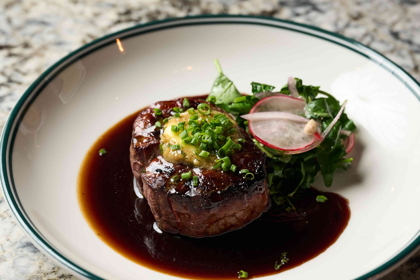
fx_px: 910
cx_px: 222
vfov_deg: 17.5
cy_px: 152
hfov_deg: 26.0
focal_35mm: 78
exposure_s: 1/100
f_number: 5
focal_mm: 58
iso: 250
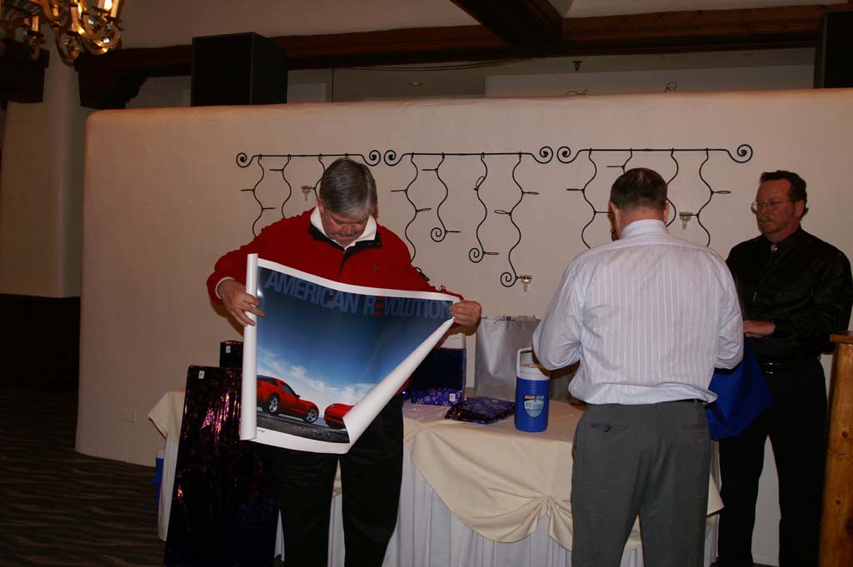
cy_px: 284
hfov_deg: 57.3
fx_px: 781
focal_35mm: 33
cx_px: 426
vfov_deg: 39.9
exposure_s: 1/60
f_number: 3.5
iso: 200
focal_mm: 22
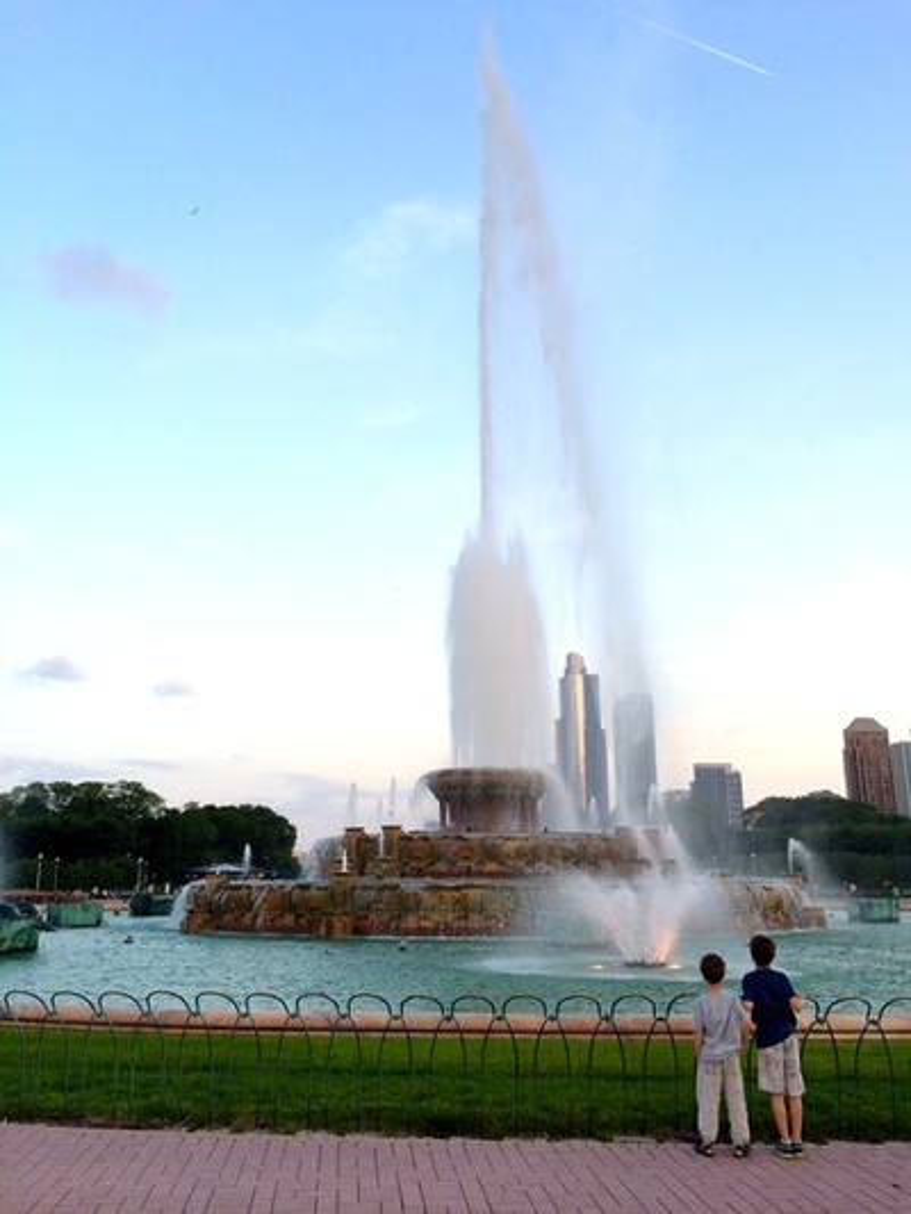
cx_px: 456
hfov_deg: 46.8
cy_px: 607
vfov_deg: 60.0
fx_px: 1052
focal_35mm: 30
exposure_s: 1/120
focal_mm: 4.12
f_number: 2.2
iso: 40
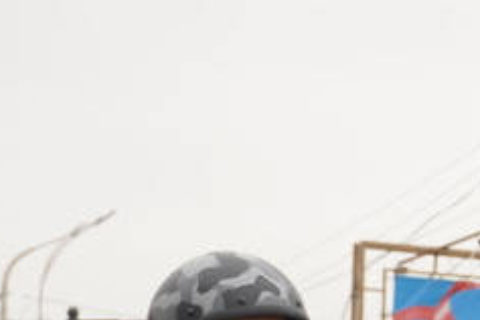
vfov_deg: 6.4
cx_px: 648
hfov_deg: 9.4
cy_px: 472
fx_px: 2848
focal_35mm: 214
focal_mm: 45
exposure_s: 1/160
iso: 250
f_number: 5
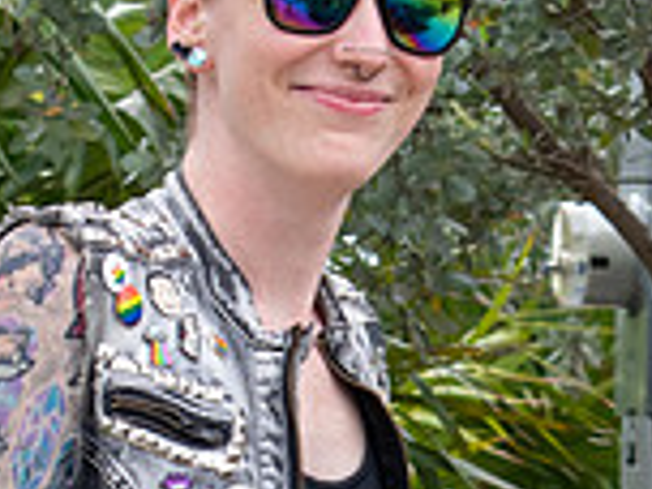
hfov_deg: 6.5
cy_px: 607
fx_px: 5707
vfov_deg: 4.9
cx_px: 429
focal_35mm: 303
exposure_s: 1/200
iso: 400
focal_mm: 55
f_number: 7.1
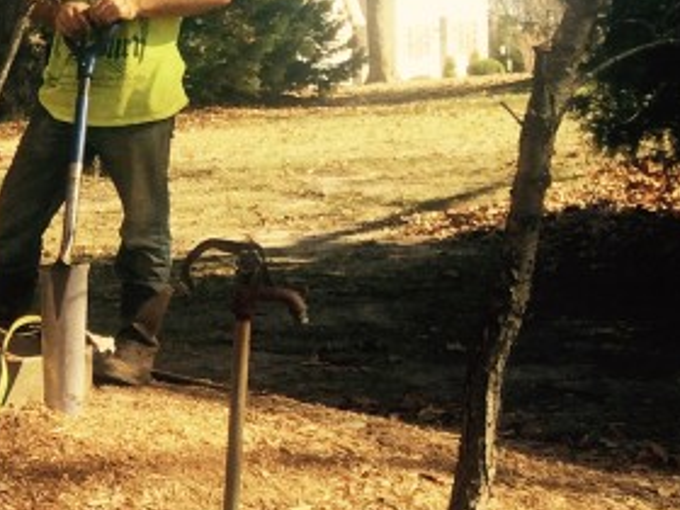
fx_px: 2082
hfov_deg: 16.5
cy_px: 355
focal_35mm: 106
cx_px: -413
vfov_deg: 13.9
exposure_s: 1/507
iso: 32
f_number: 2.2
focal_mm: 4.15
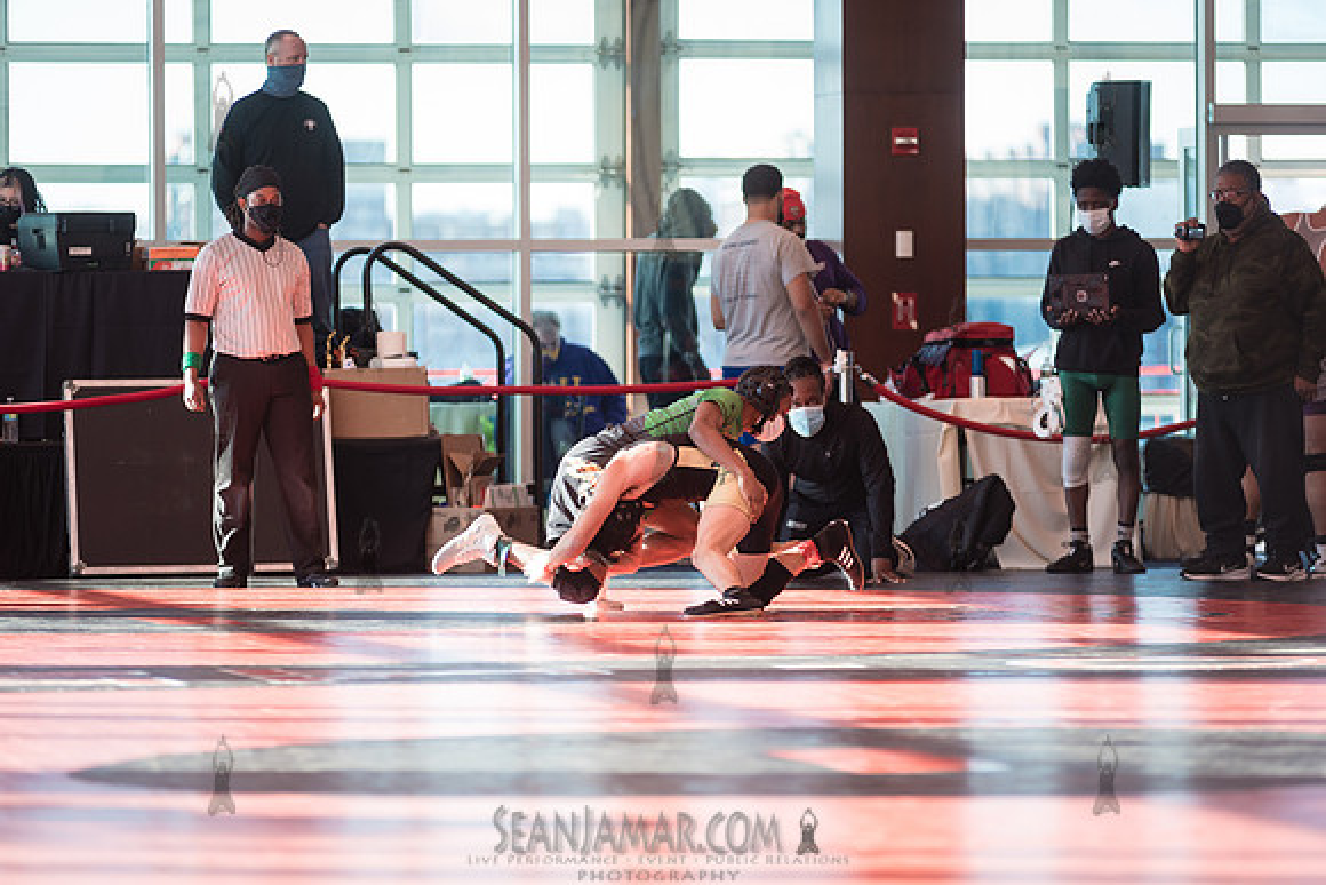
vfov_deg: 6.9
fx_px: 7368
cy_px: 442
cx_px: 663
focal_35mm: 200
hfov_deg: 10.3
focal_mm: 200
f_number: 4
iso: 400
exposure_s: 1/400
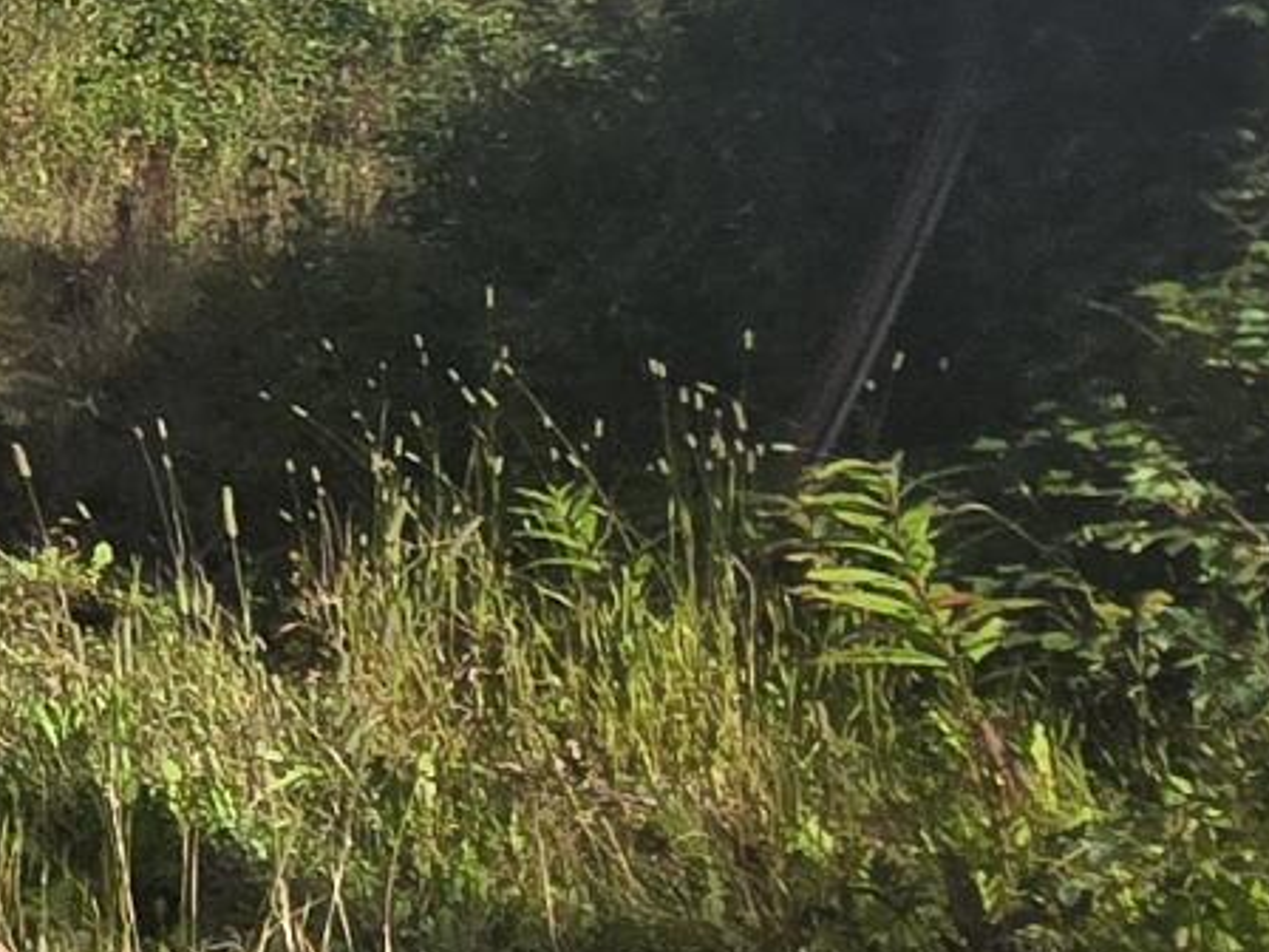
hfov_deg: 14.1
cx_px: -1884
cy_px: -150
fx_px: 3189
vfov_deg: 16.4
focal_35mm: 87
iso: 50
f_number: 2.2
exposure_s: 1/2005
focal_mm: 2.2
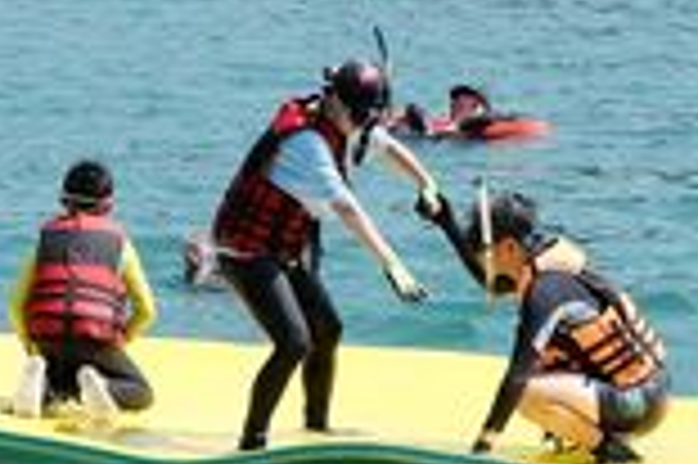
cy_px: -5
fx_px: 5501
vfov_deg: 4.8
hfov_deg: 7.2
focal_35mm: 284
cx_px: 594
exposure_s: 1/750
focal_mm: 40.8
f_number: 5.6
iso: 320
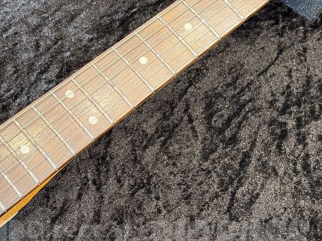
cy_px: 77
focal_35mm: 84
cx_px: 122
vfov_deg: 17.5
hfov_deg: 23.2
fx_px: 781
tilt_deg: -61.4
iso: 250
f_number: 1.6
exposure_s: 1/40
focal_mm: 5.96
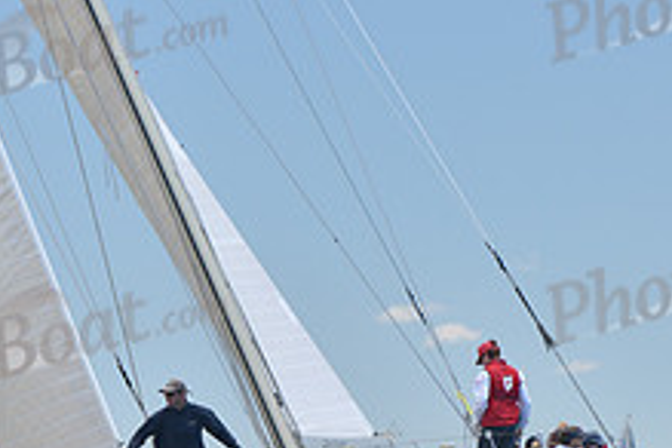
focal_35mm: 424
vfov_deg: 3.2
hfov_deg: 4.9
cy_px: 468
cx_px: 390
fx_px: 7914
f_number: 4
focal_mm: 160
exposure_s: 1/800
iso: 320
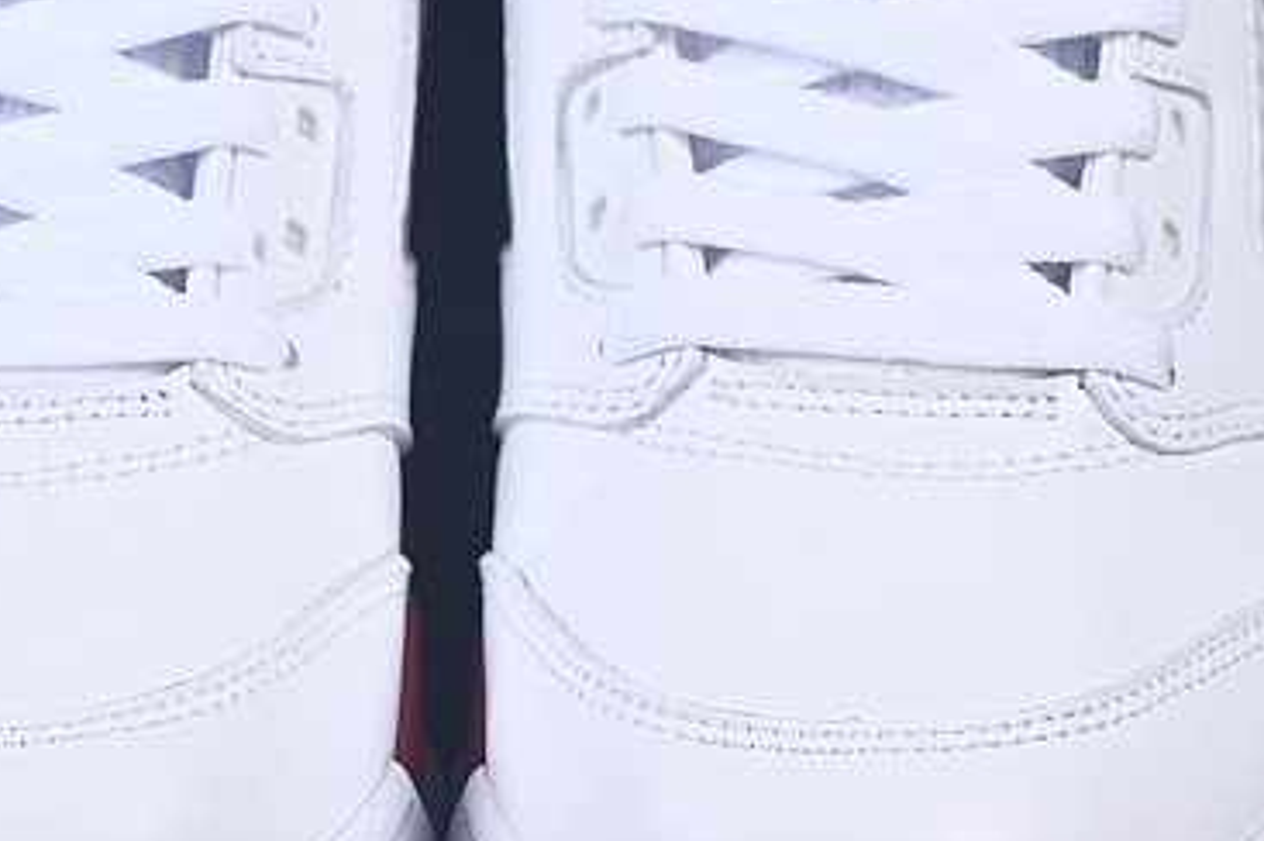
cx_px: 427
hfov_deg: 9.3
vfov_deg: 6.2
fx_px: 7752
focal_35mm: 221
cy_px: 389
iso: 160
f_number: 8
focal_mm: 50
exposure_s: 1/80
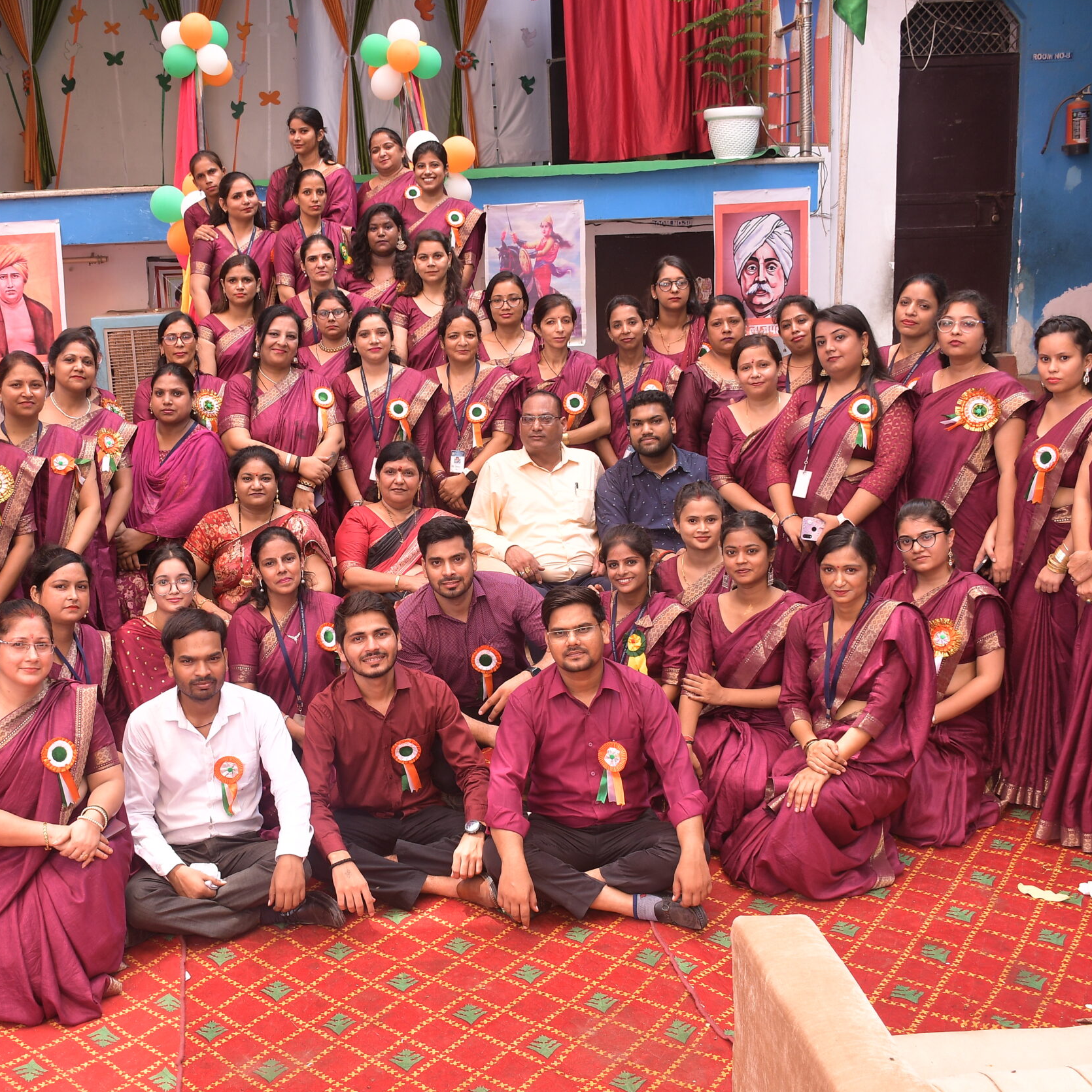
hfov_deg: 38.9
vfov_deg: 39.2
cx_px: 410
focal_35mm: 43
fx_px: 1535
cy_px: 548
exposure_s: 1/100
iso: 400
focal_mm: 22
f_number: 6.3
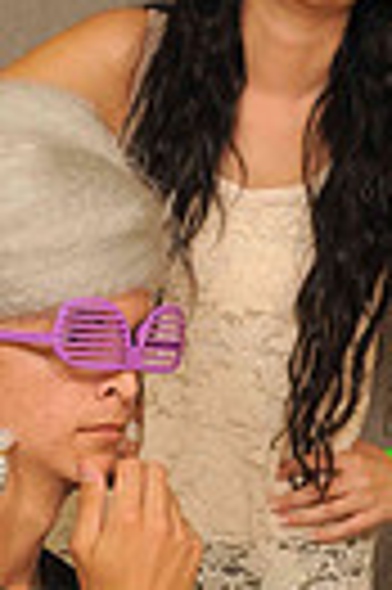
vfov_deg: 11.4
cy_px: 428
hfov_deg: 7.5
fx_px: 2959
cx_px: 385
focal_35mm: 181
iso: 200
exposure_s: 1/125
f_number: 6.3
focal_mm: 35
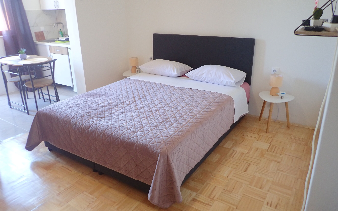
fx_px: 249
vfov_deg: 46.0
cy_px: 95
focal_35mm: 27
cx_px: 168
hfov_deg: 68.4
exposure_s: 1/30
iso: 200
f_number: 2
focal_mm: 4.5
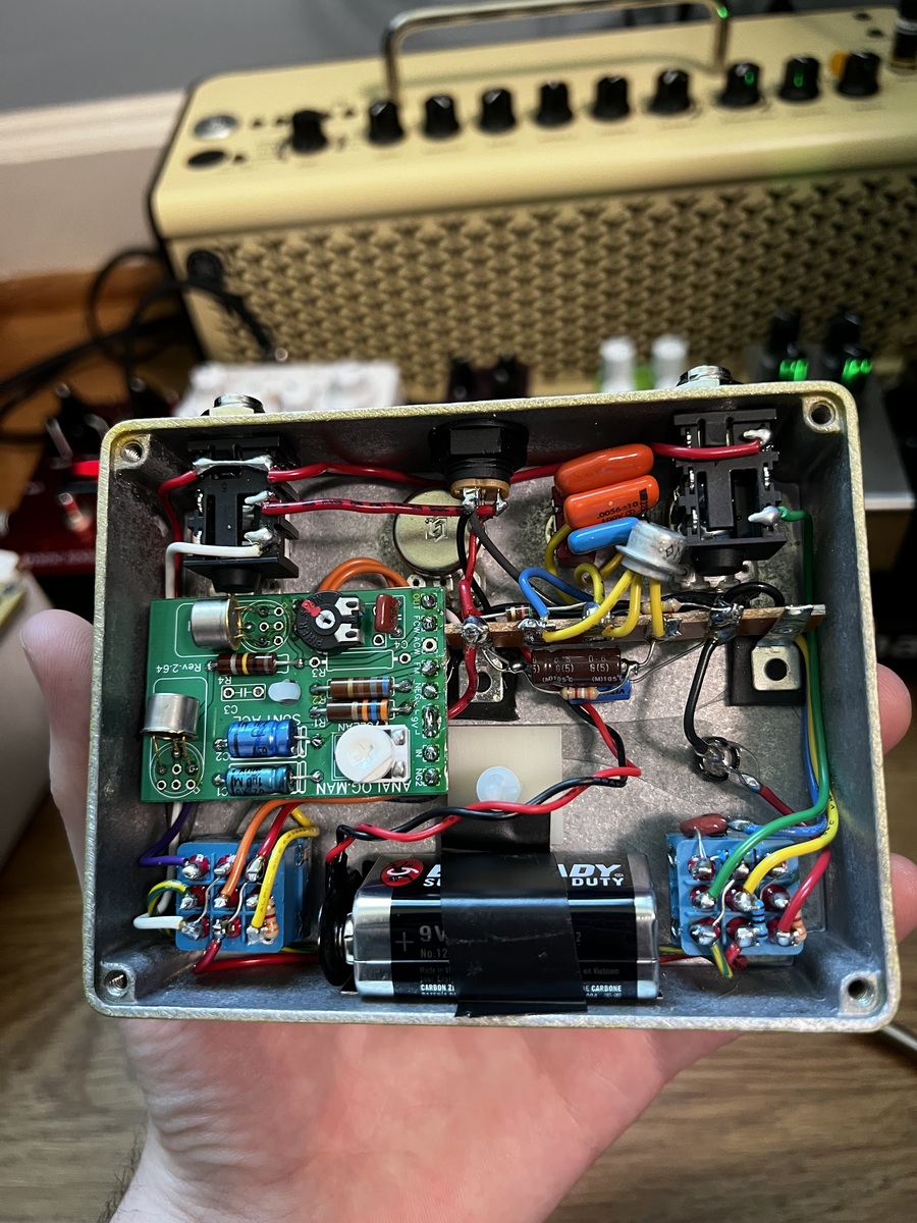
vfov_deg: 67.3
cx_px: 458
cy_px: 612
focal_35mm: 26
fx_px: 918
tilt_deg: -49.3
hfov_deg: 53.1
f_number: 1.5
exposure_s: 1/60
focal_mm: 5.7
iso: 320
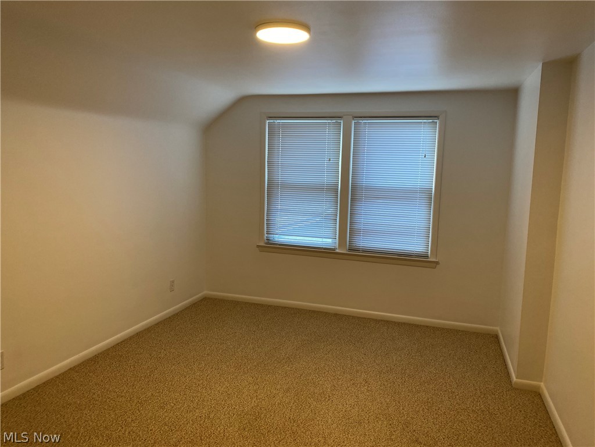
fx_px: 447
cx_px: 298
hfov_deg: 67.3
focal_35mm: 26
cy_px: 224
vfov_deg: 53.1
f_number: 1.8
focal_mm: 4.25
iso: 64
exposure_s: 1/120
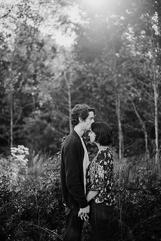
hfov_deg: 27.0
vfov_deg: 39.6
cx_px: 80
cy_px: 120
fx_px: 335
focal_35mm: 50
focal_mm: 50
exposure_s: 1/1000
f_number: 2
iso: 160
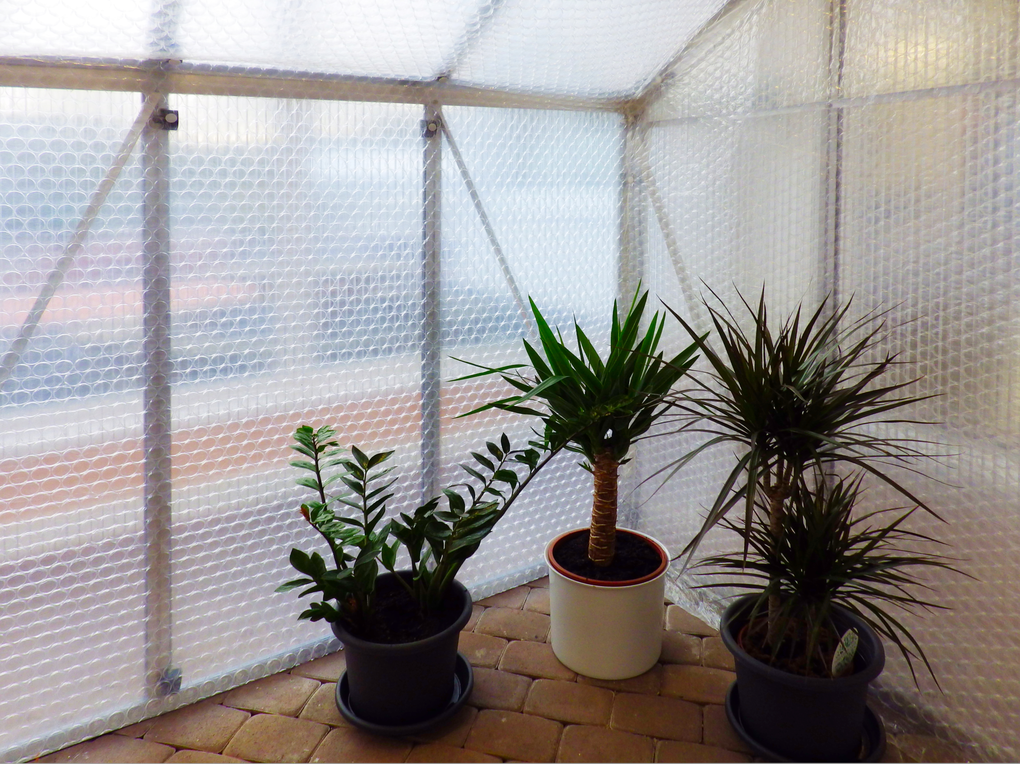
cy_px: 382
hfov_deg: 76.4
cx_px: 510
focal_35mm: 22
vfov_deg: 61.1
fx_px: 648
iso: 100
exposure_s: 1/50
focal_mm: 4
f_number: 3.1
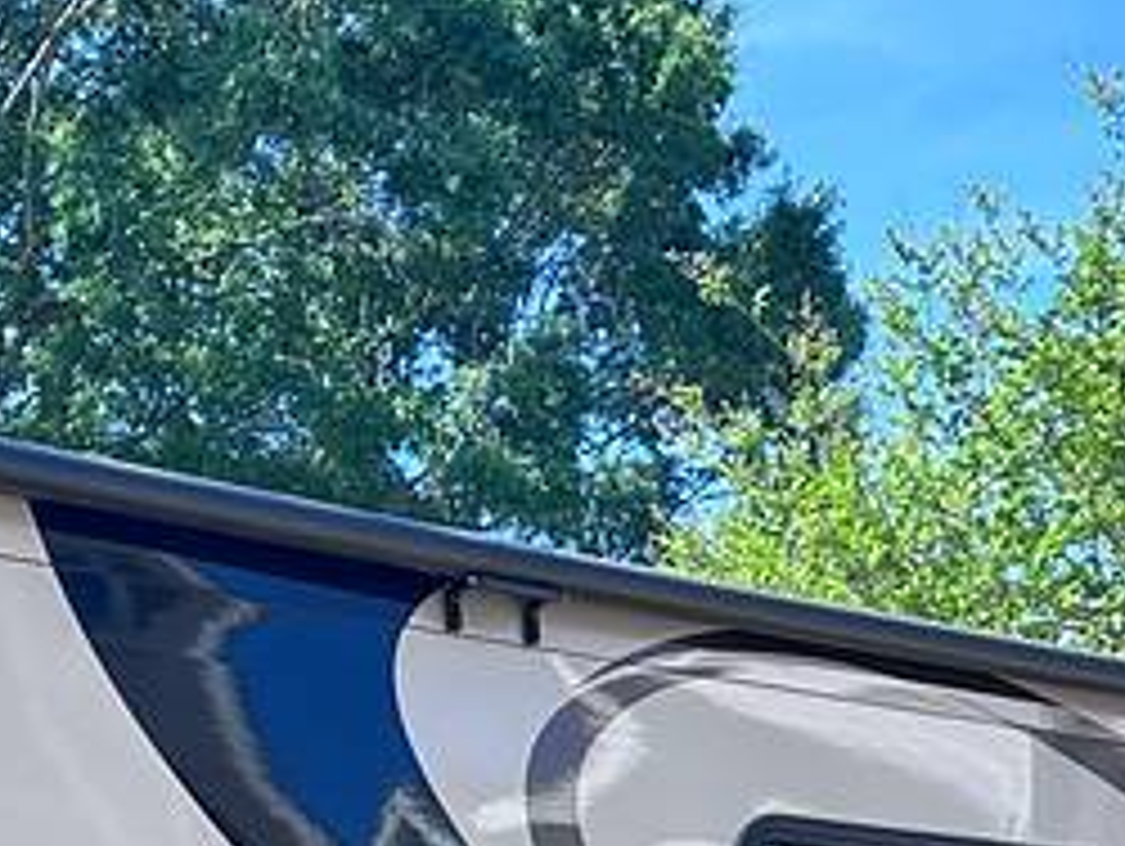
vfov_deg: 14.1
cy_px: 1390
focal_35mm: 96
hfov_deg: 20.4
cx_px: 720
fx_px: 3123
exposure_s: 1/850
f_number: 1.78
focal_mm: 6.86
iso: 80
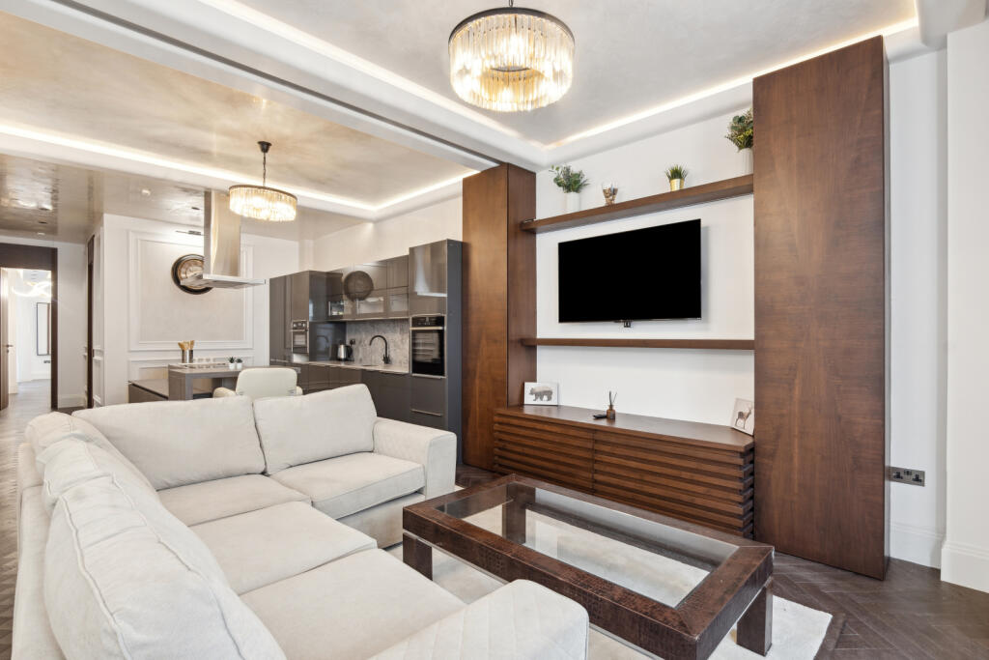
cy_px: 330
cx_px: 494
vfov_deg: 73.8
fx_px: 440
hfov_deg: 96.7
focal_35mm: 16
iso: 400
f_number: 11
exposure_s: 1/5
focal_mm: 16
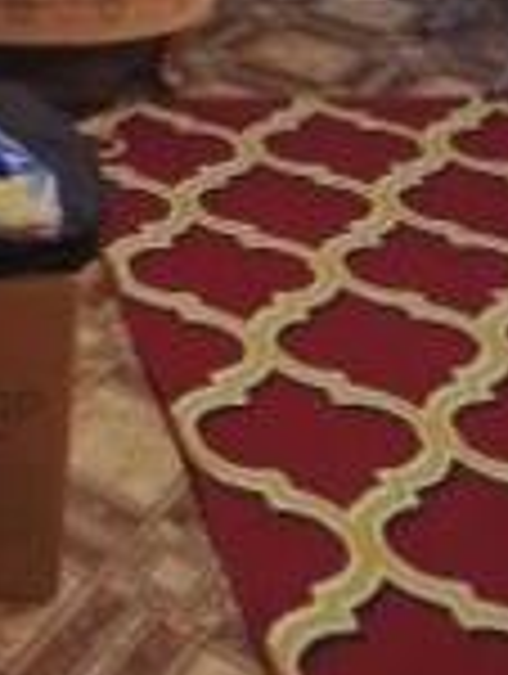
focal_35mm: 82
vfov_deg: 22.1
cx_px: -137
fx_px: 1600
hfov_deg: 17.1
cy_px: -128
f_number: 1.8
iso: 400
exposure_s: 1/40
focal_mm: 5.3
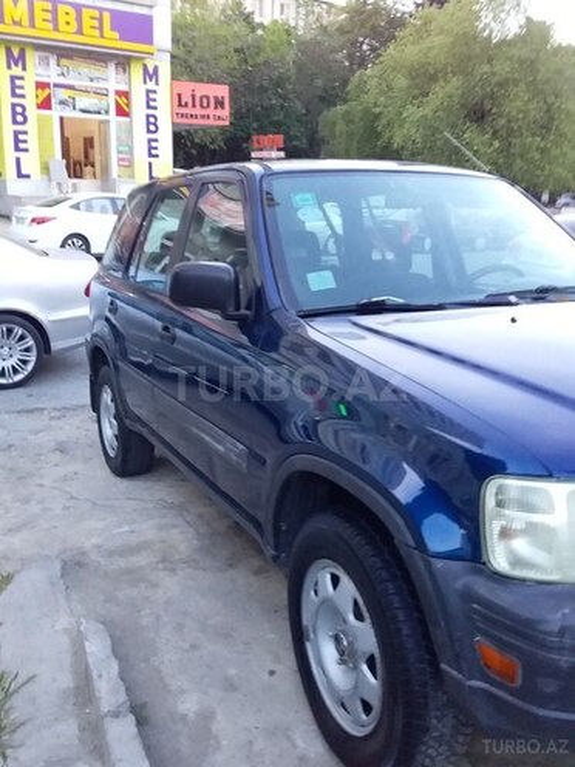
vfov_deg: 58.4
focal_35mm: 31
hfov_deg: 45.4
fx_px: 687
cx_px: 288
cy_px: 384
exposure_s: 1/33
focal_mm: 3.3
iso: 160
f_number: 2.2
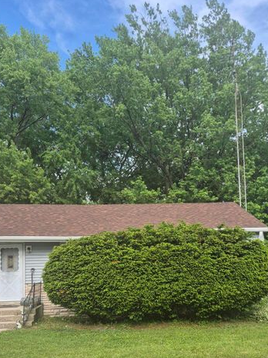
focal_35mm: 33
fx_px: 341
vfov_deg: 53.7
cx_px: 132
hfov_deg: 42.9
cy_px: 254
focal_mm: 5.4
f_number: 1.8
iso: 25
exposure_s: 1/435
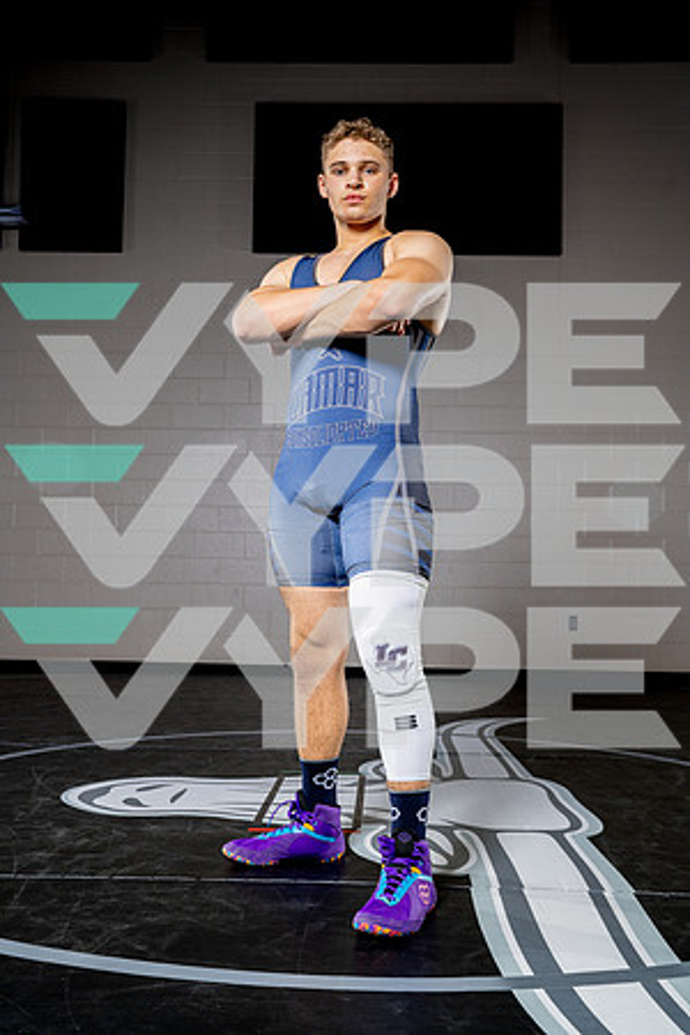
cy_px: 518
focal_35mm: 34
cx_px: 345
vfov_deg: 55.8
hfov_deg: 38.9
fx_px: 977
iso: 320
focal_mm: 34
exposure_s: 1/250
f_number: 6.3
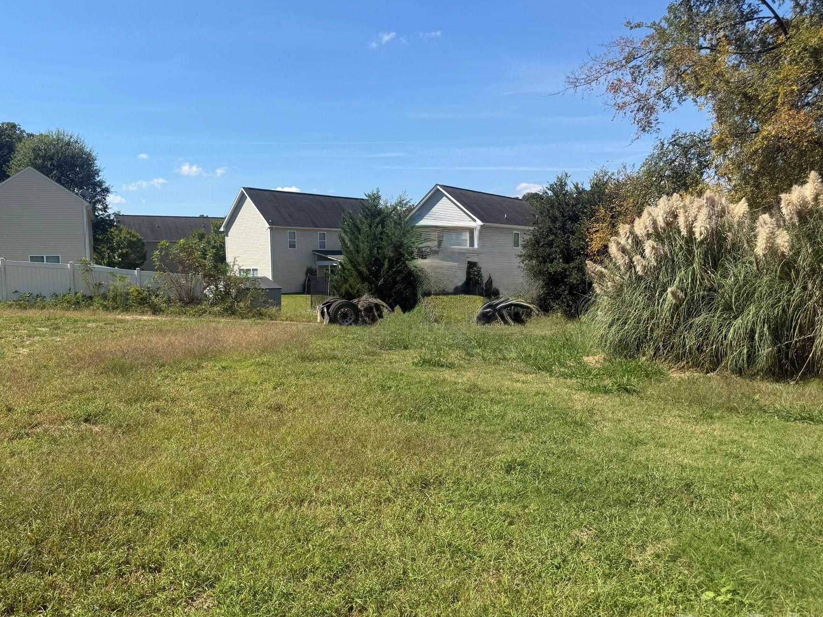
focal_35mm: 28
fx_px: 666
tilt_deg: -5.3
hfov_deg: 63.1
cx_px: 344
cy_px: 346
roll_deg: +1.1
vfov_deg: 49.6
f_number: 1.78
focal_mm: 6.76
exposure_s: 1/3759
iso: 80
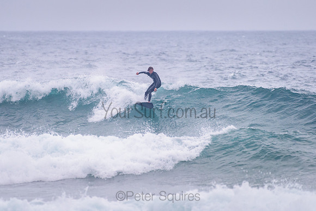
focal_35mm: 613
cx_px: 144
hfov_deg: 3.4
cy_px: 82
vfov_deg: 2.2
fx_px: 5381
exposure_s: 1/2000
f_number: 5.6
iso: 1000
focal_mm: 500
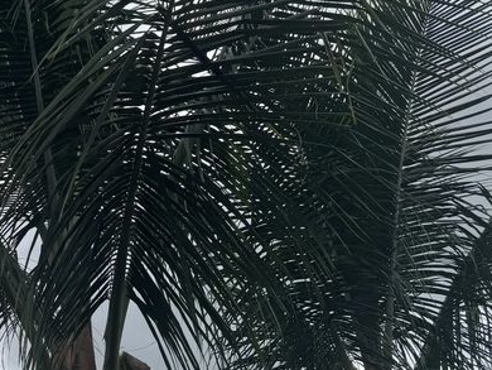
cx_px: -126
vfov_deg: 23.2
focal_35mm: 63
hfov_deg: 26.6
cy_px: 255
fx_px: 896
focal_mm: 6.76
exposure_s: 1/5348
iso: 80
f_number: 1.78
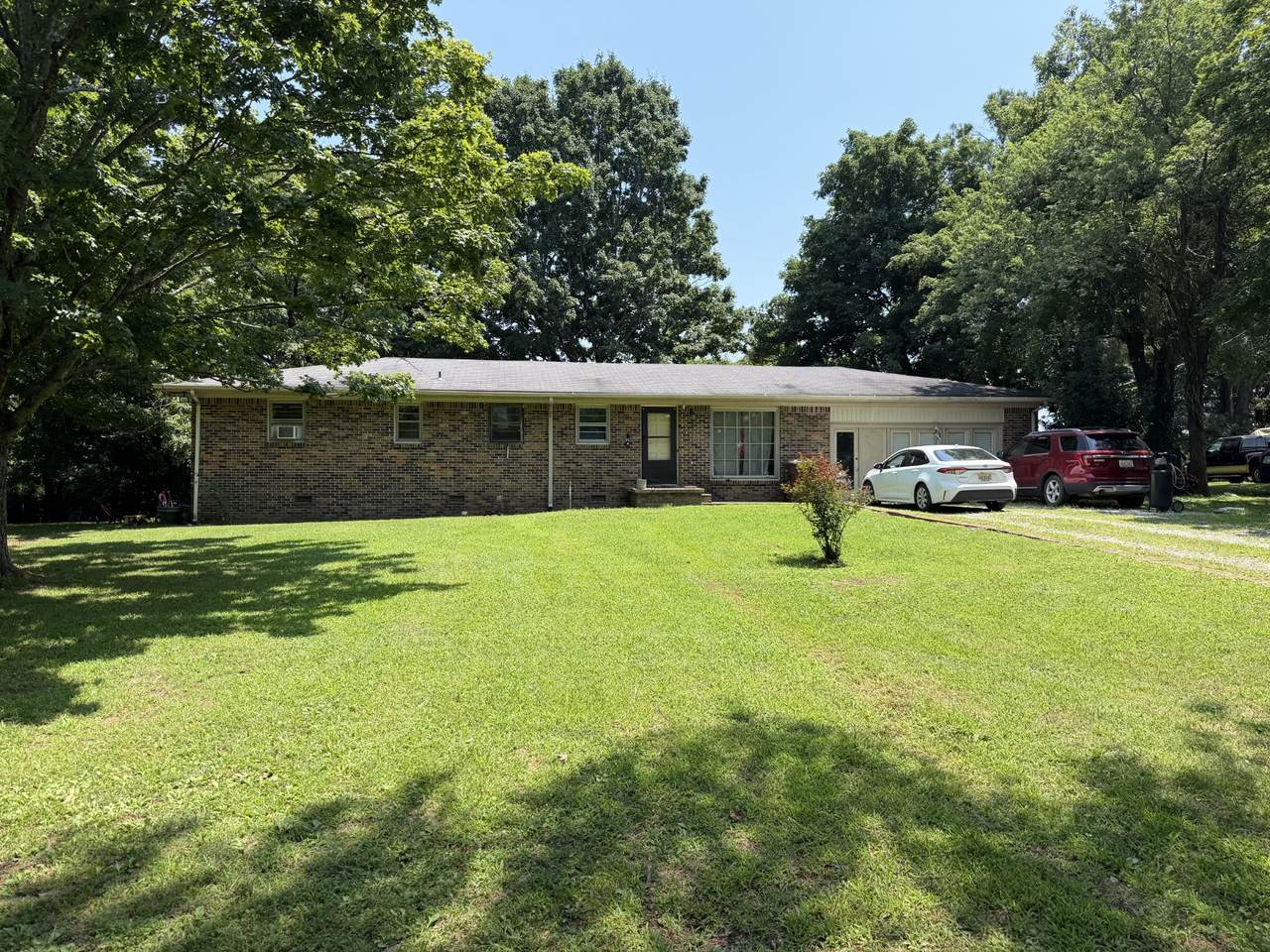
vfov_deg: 56.8
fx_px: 881
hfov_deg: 71.6
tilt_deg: +0.5
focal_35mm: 24
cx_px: 635
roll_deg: +0.8
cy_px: 476
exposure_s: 1/2000
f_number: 1.78
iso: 100
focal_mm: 6.76
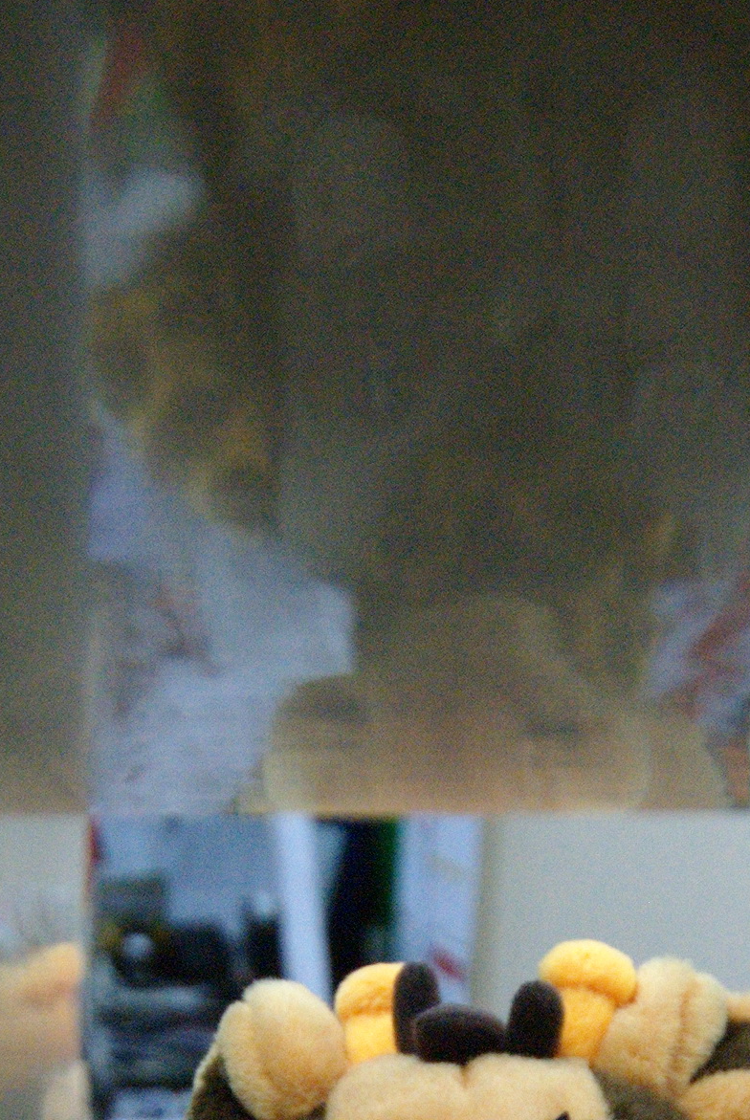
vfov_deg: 16.6
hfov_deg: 11.5
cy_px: 1296
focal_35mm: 119
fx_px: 3708
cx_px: 468
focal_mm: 24
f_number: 5.6
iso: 1600
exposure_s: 1/125
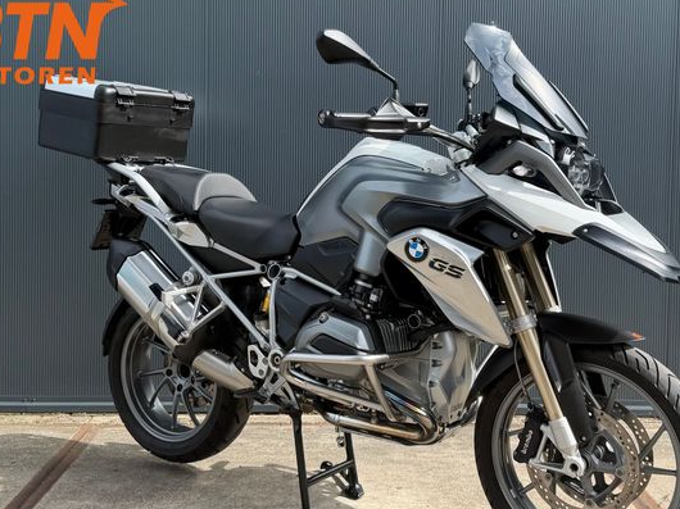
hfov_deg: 61.6
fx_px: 569
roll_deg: -0.2
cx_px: 358
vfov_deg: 48.0
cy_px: 294
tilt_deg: -2.1
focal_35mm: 29
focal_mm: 6.76
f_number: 1.78
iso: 80
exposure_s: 1/1493
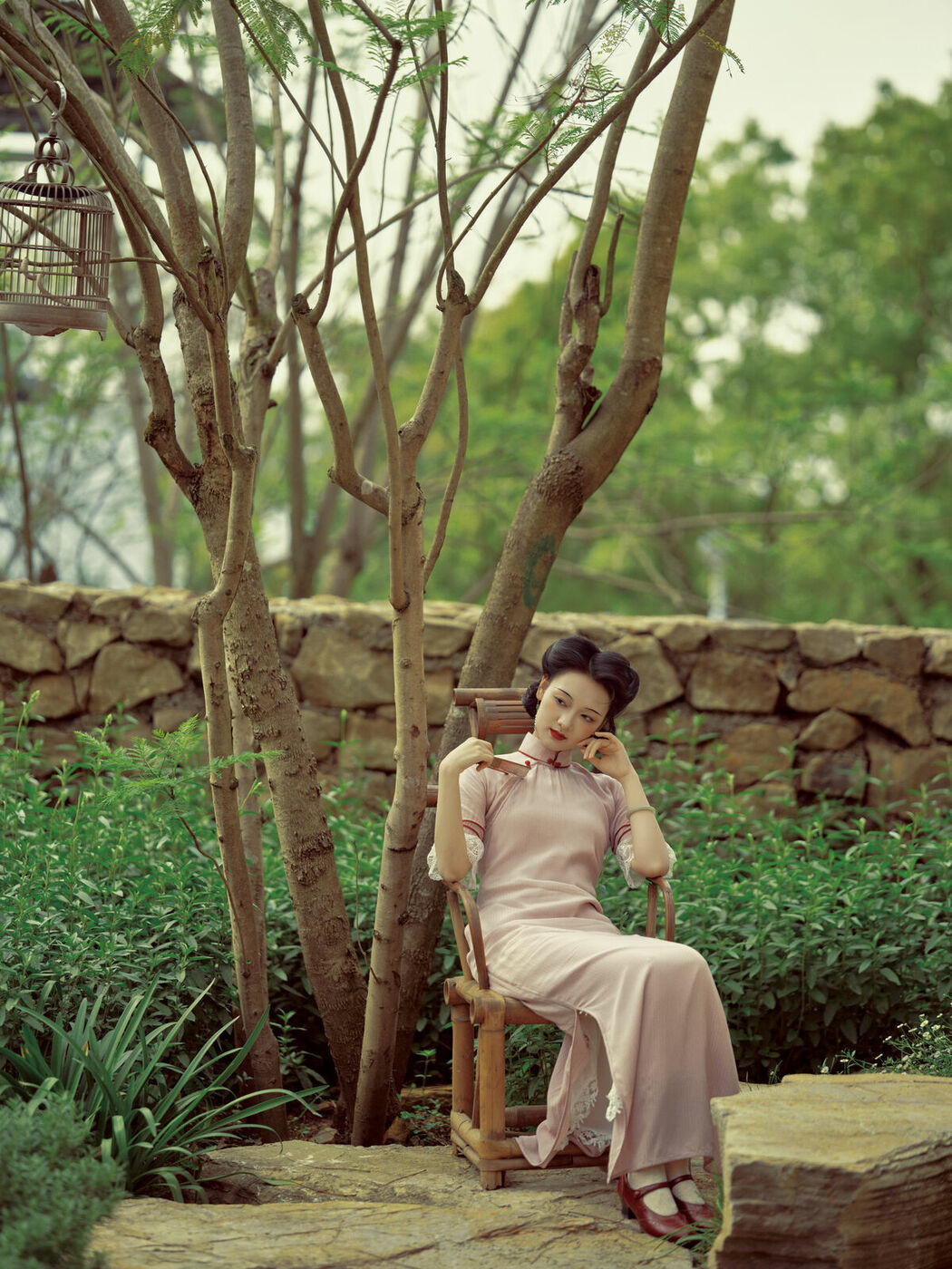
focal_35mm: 87
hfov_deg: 17.0
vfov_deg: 22.5
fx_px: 3190
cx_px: 476
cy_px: 634
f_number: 2
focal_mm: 110
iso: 400
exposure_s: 1/1600
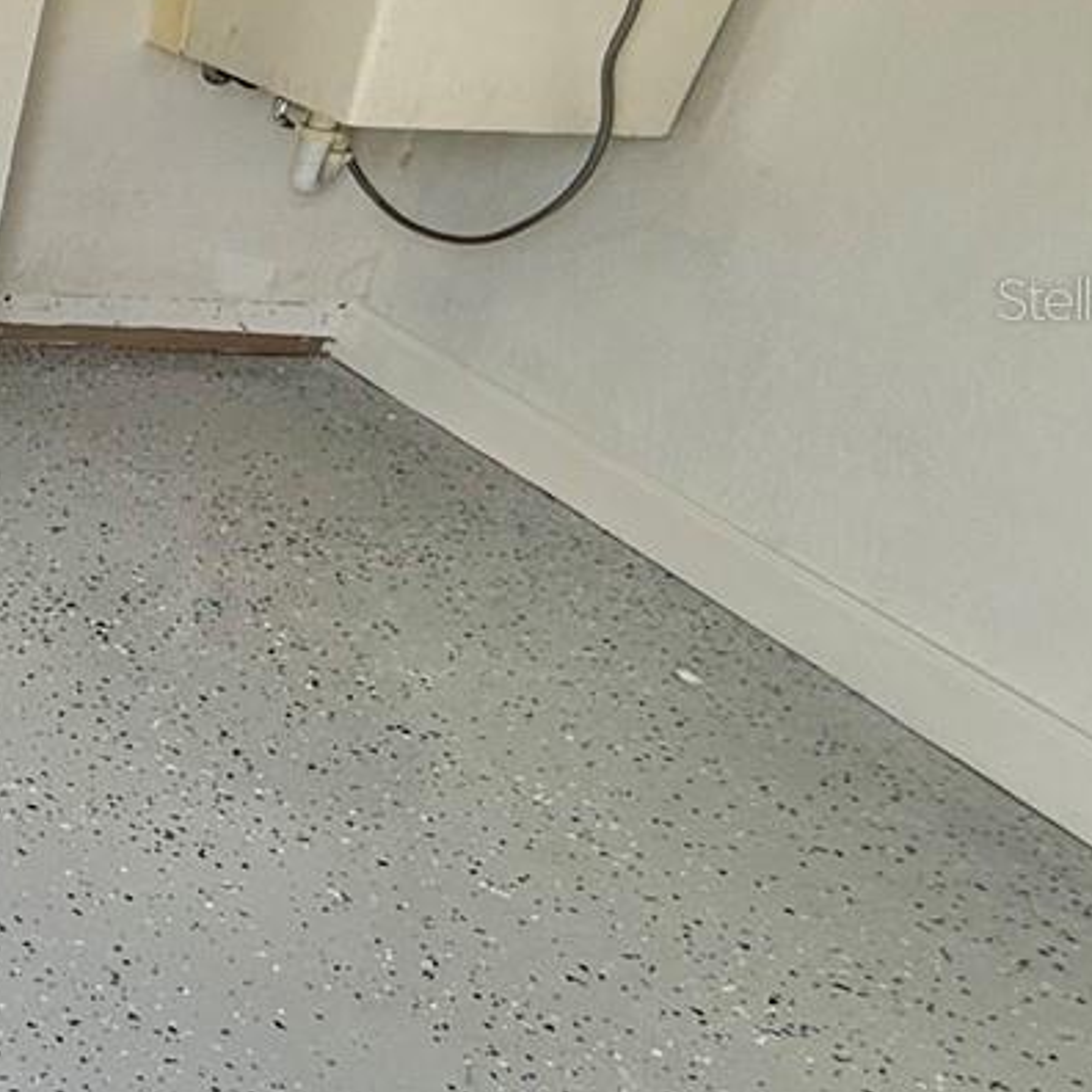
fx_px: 1785
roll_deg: -0.5
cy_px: 298
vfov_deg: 33.5
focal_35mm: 50
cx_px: -949
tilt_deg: -20.9
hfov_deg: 20.8
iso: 50
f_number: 2.2
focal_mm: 2.22
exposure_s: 1/167
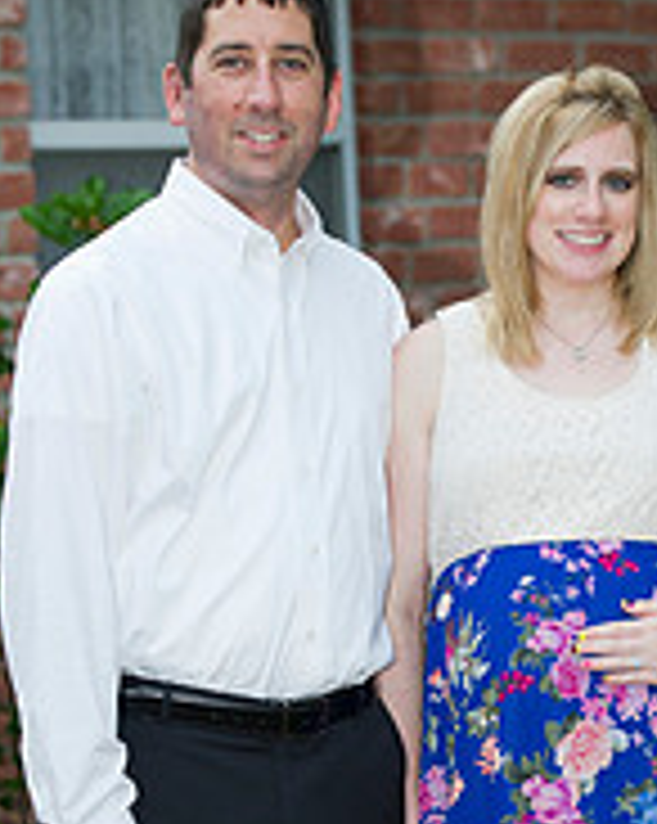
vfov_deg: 10.2
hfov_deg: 8.1
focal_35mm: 189
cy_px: 738
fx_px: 4601
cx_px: 547
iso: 640
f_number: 3.5
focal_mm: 82
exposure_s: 1/320
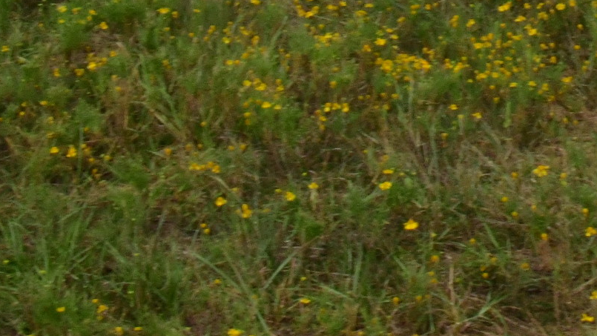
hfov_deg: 10.4
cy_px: -626
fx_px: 3230
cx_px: 738
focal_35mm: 204
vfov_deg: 5.6
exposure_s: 1/640
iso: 1000
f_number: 25
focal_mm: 38
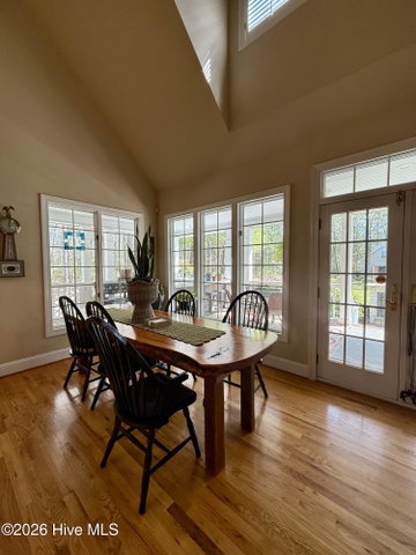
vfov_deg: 102.1
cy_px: 278
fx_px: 224
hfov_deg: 85.7
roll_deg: -0.9
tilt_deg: -2.6
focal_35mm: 14
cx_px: 208
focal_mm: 2.22
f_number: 2.2
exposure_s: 1/120
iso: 80
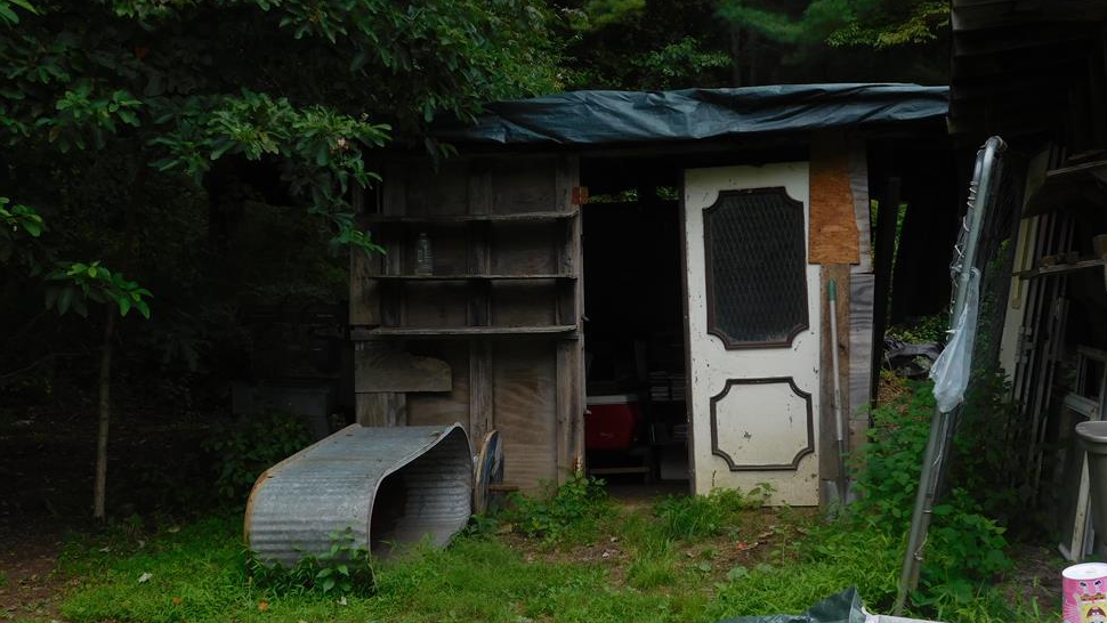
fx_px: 1350
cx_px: 528
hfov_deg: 44.6
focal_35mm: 46
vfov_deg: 26.0
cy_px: 332
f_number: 3.6
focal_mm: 7.1
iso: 125
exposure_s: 1/320
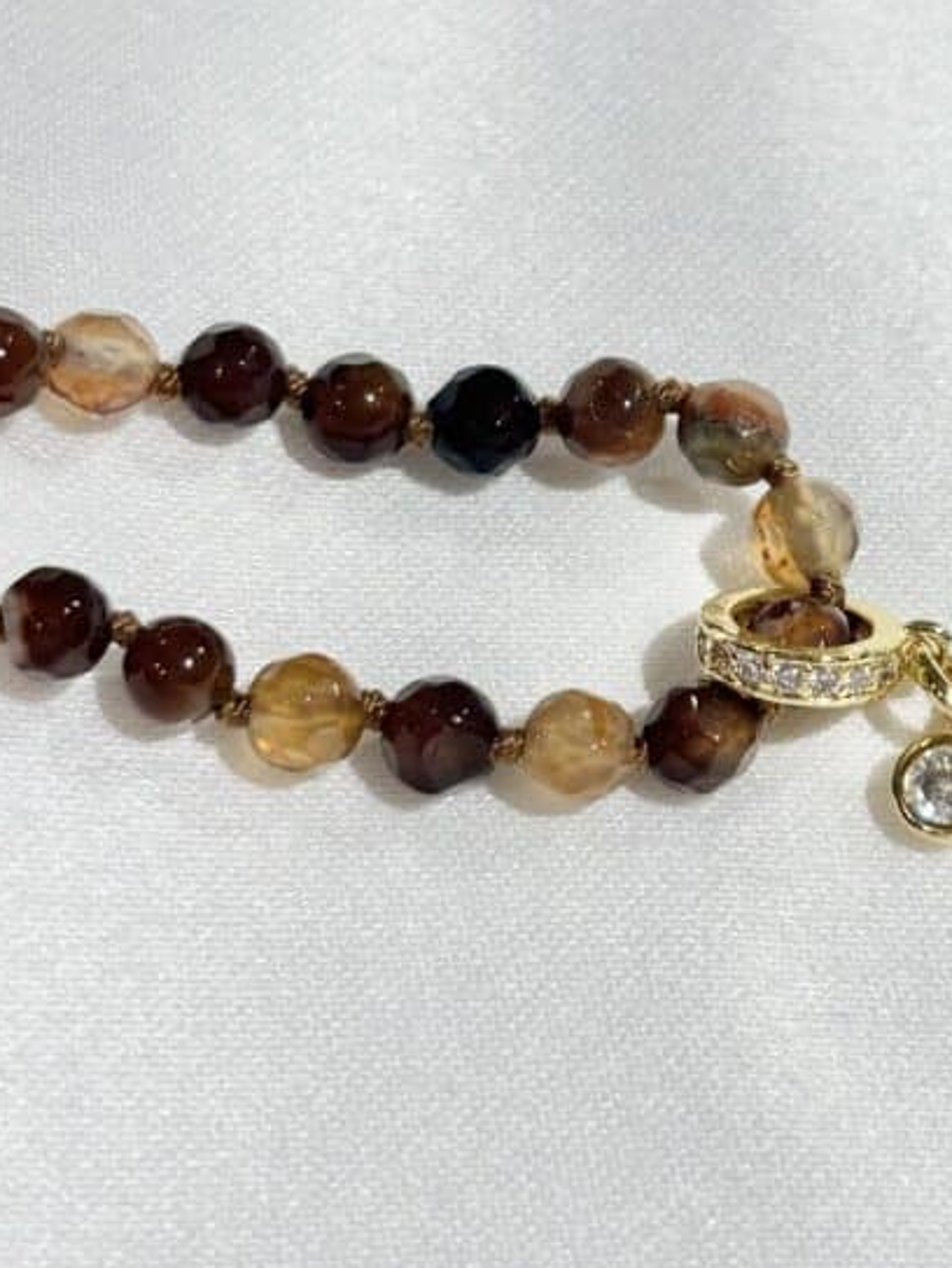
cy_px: 439
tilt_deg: -57.2
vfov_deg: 20.0
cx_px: 812
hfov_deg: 15.0
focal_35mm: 98
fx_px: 3589
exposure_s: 1/355
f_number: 1.6
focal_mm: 5.96
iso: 32
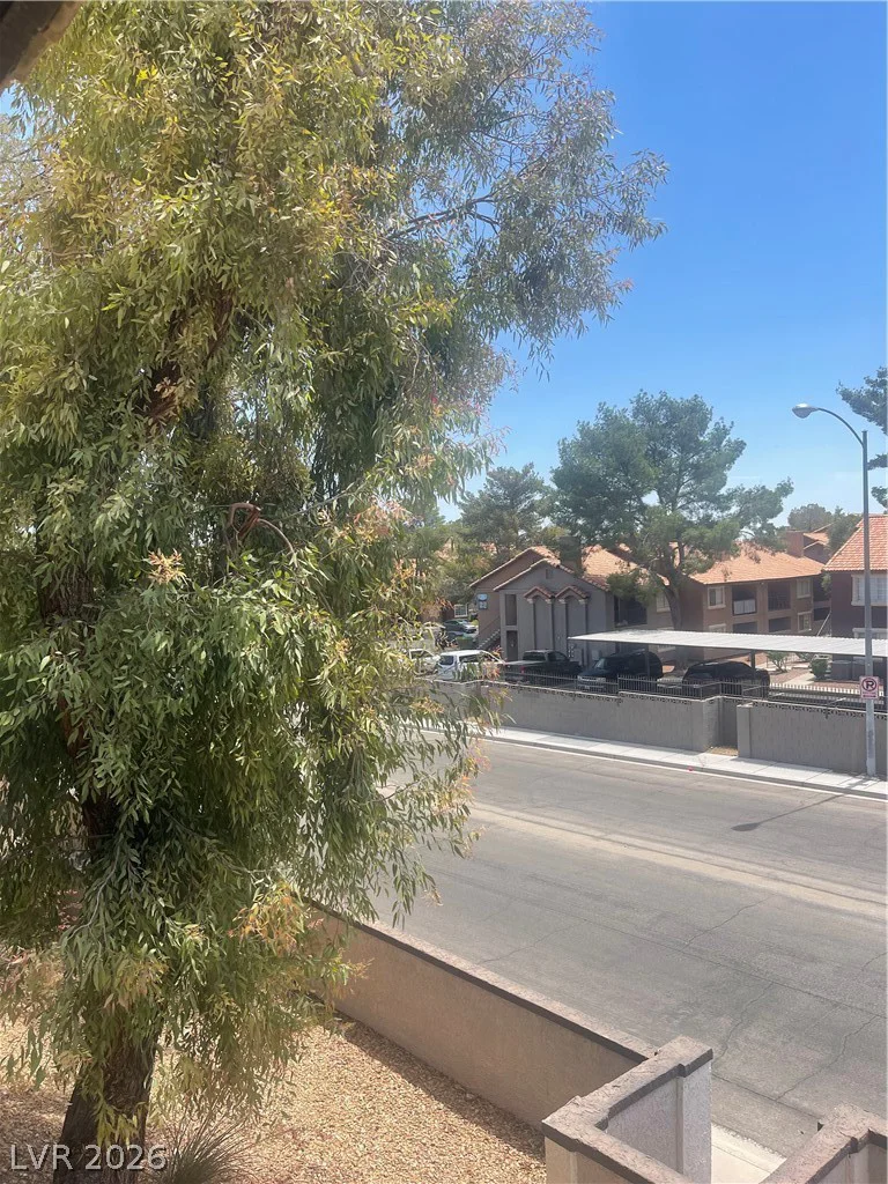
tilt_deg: -2.9
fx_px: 855
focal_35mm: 25
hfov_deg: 54.9
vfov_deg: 69.4
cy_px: 592
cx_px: 444
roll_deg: +2.4
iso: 32
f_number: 1.6
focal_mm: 5.1
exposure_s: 1/1912
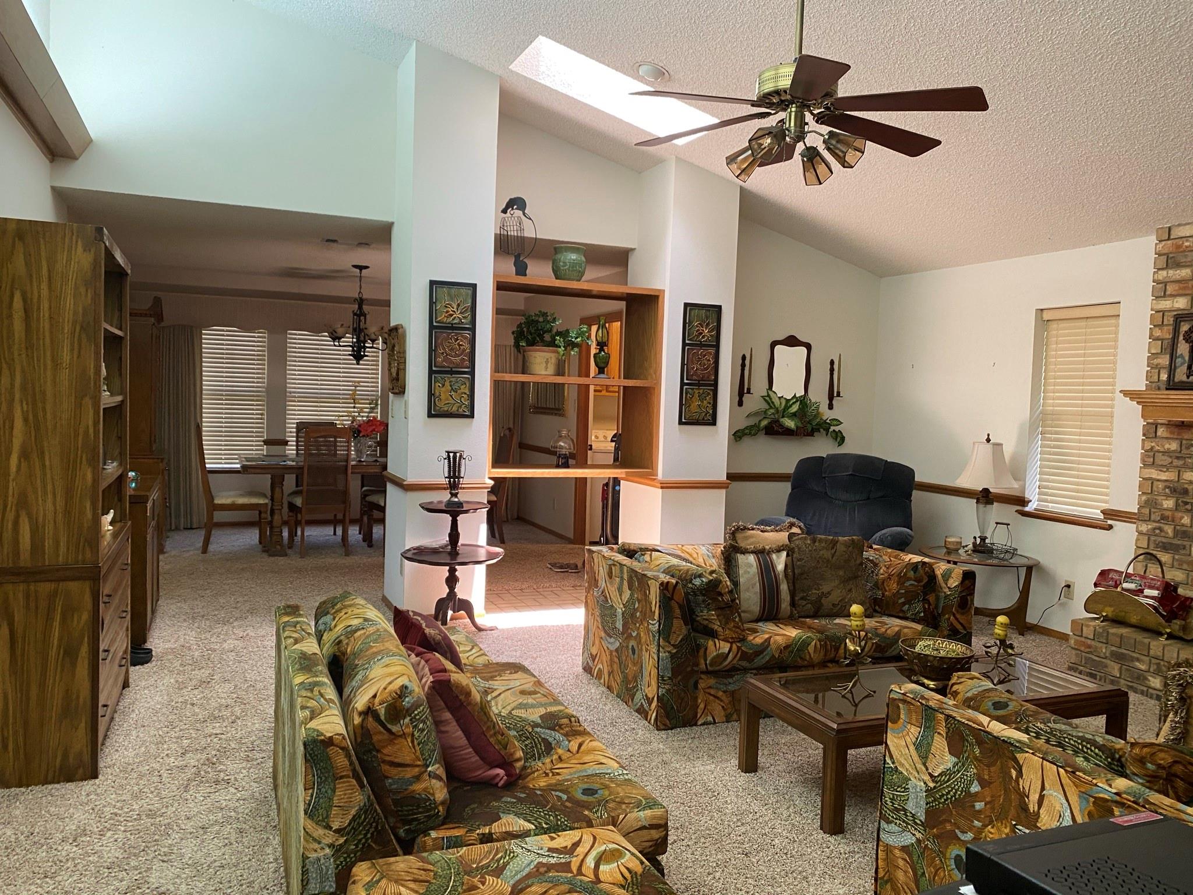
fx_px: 896
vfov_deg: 53.1
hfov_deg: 67.3
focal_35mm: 26
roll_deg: -2.6
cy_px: 448
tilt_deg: -3.9
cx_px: 596
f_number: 1.8
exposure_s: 1/60
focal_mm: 4.25
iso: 160
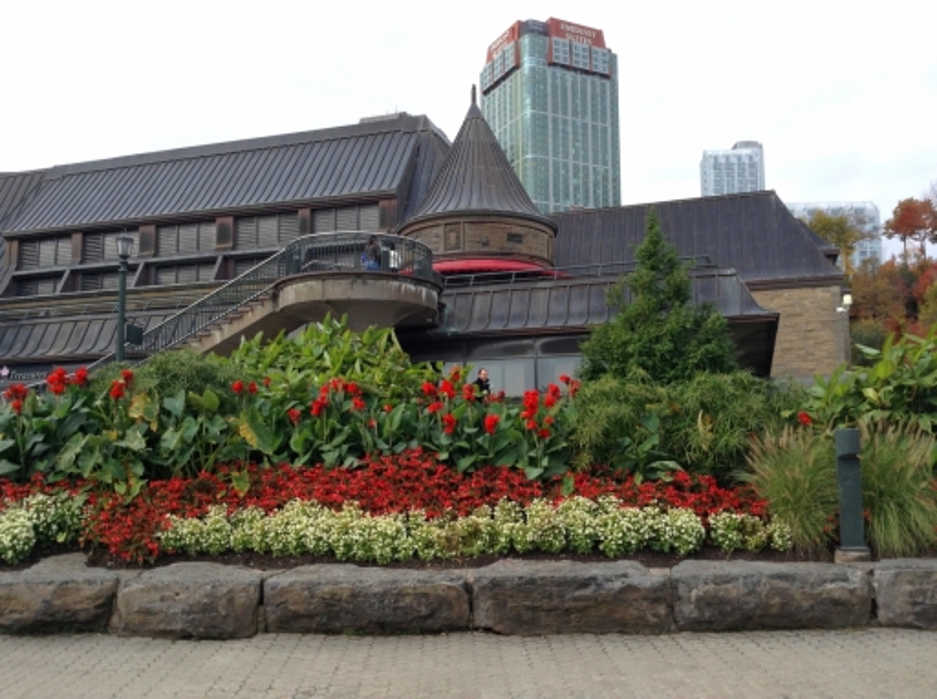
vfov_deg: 42.8
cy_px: 350
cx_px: 468
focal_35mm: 33
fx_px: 892
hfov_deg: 55.4
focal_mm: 3.3
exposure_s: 1/658
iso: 32
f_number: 2.4
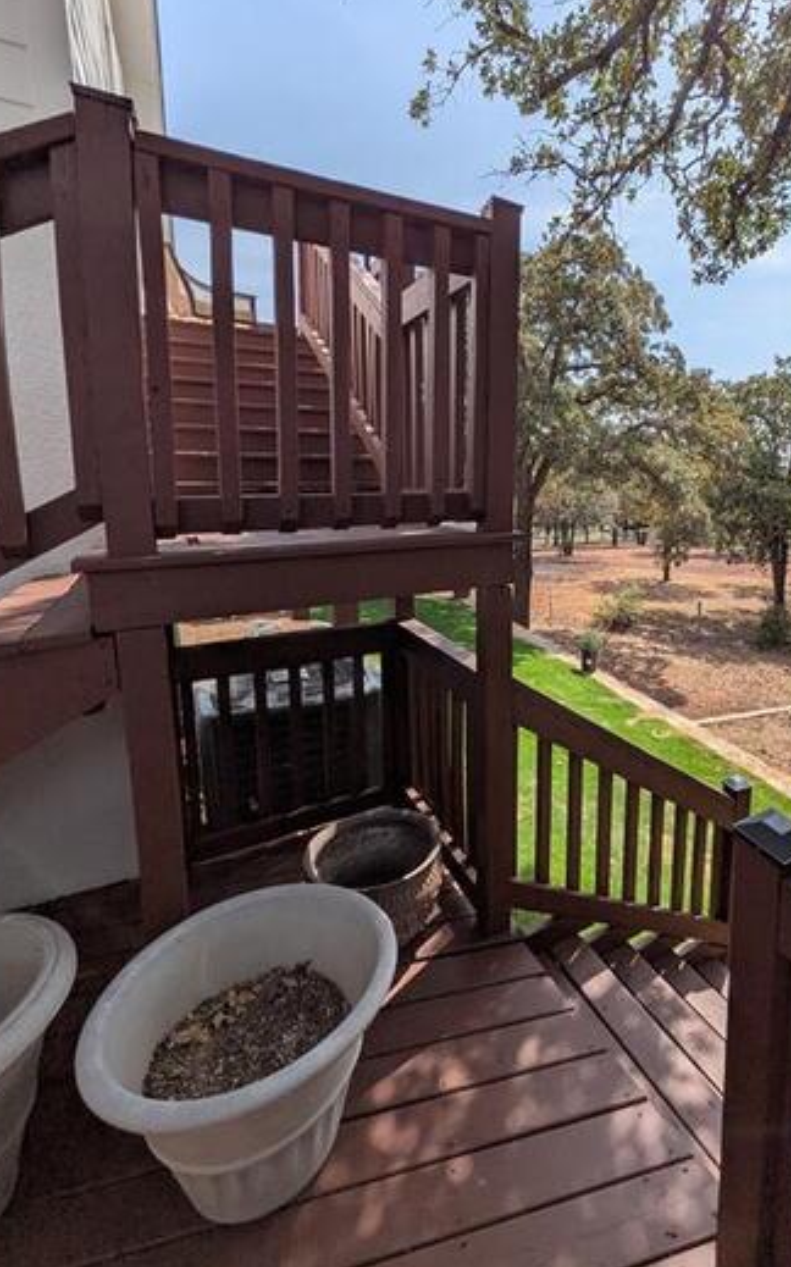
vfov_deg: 94.1
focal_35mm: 17
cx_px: 552
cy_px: 571
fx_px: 587
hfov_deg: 65.4
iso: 28
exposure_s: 1/1274
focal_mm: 1.54
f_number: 2.2
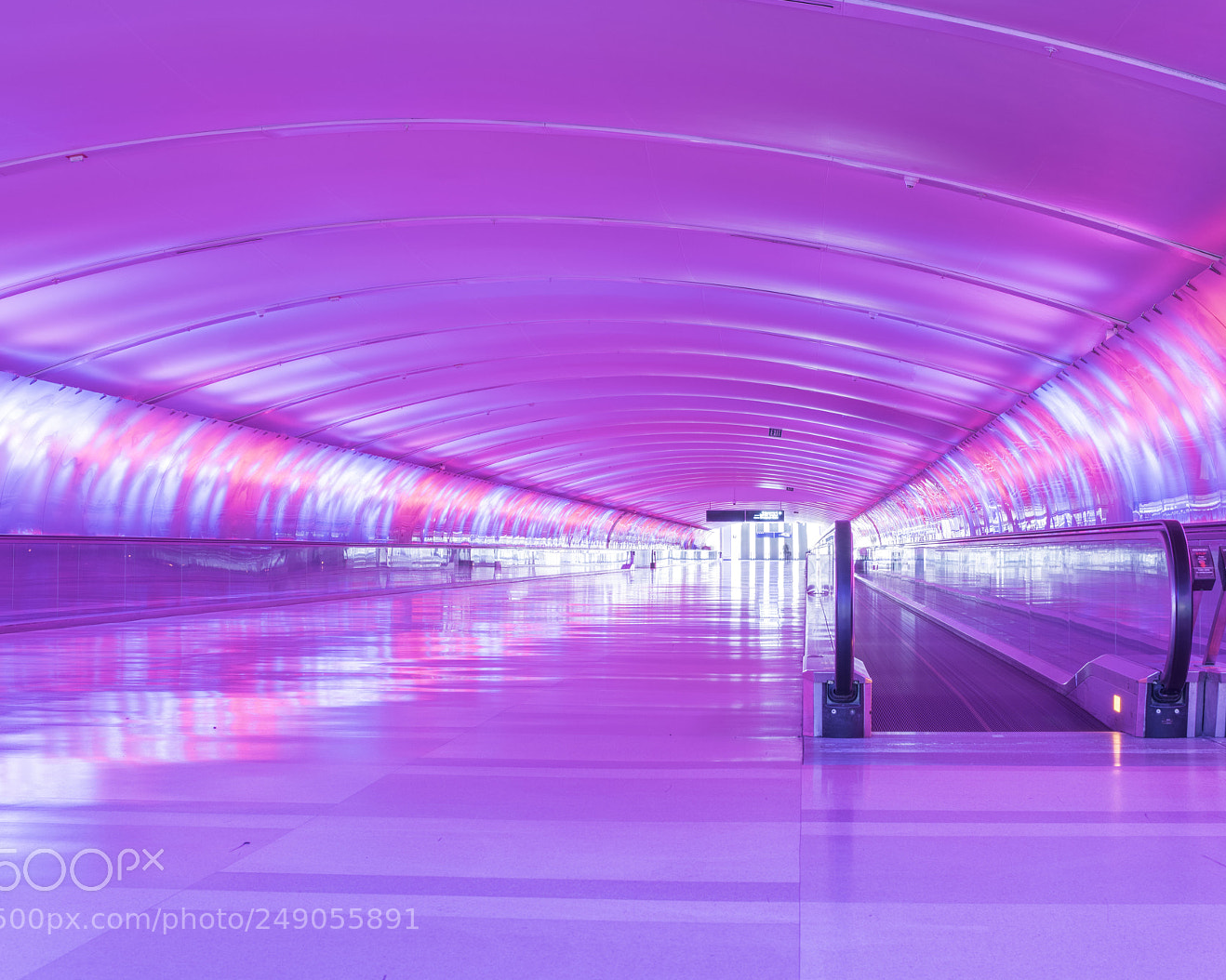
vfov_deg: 26.7
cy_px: 496
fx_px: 2068
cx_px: 677
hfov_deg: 33.0
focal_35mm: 57
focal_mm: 50
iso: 100
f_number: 11
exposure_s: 10
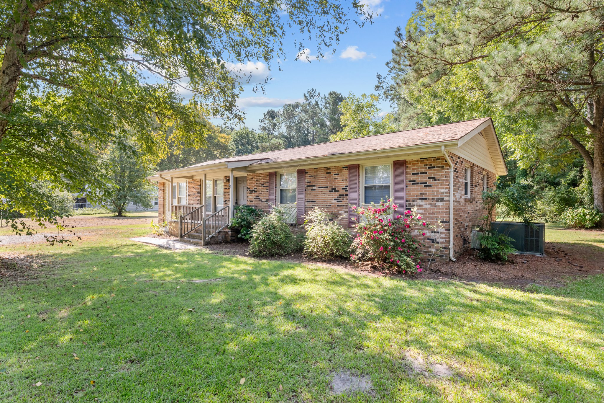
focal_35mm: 19
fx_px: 319
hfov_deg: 86.9
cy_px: 202
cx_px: 302
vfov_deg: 64.5
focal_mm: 19
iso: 400
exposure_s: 1/100
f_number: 10
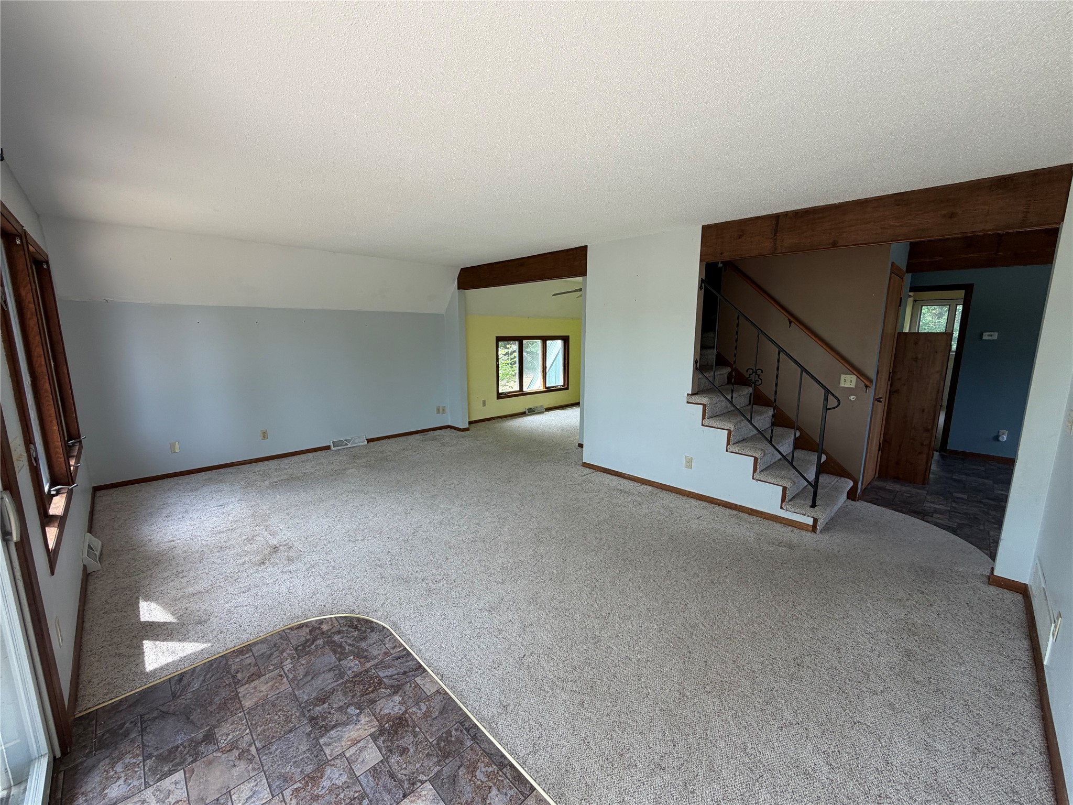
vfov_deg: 85.7
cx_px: 536
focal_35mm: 14
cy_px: 402
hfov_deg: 102.1
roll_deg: +0.3
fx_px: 434
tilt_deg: -10.0
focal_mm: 2.22
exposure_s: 1/121
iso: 80
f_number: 2.2
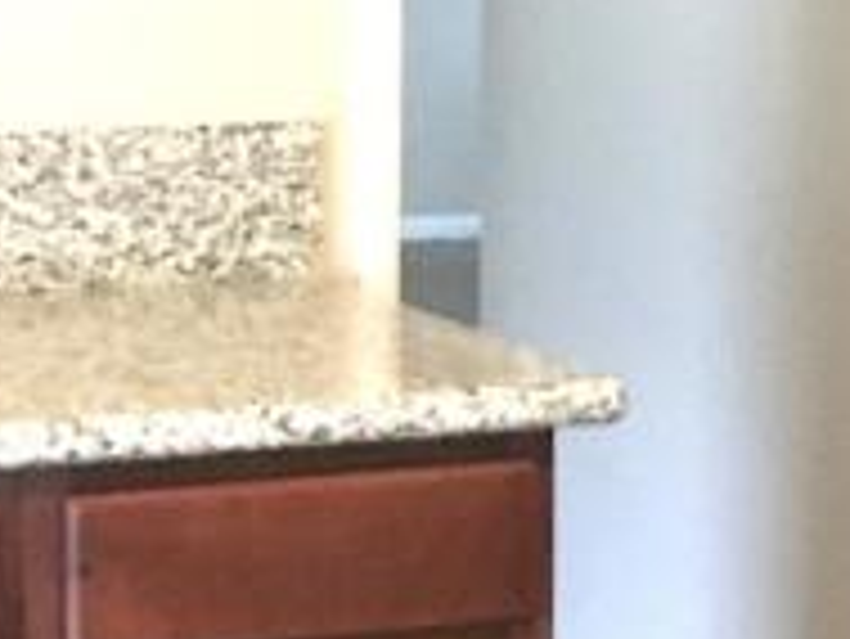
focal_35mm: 157
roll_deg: +0.4
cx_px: 288
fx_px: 3858
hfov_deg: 12.6
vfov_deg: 9.5
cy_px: 374
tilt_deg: -9.1
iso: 320
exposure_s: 1/15
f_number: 2.2
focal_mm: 4.15
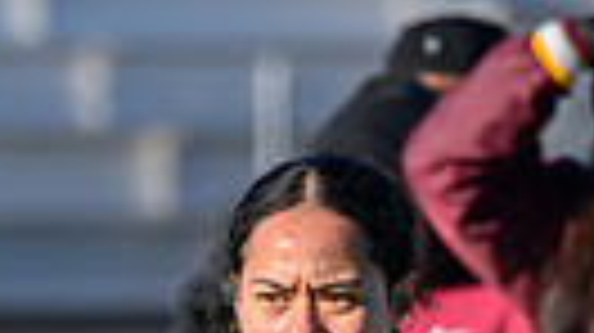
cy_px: 1138
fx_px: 19656
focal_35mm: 1249
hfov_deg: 1.7
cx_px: 49
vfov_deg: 1.0
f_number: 4
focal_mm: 200
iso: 250
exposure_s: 1/1600
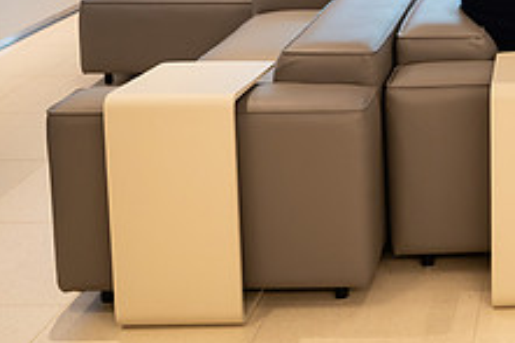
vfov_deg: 16.4
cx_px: 603
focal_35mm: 79
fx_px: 1129
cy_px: -91
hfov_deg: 23.6
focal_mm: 28.5
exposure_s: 1/200
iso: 640
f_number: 3.2
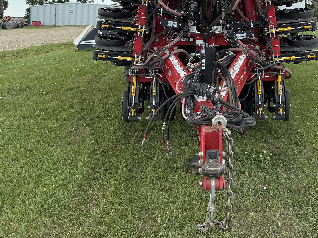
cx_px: 203
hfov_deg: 39.3
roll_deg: +0.0
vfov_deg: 28.9
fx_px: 441
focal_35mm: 48
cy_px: 17
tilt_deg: +4.7
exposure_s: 1/2053
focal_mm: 6.76
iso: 80
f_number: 1.78
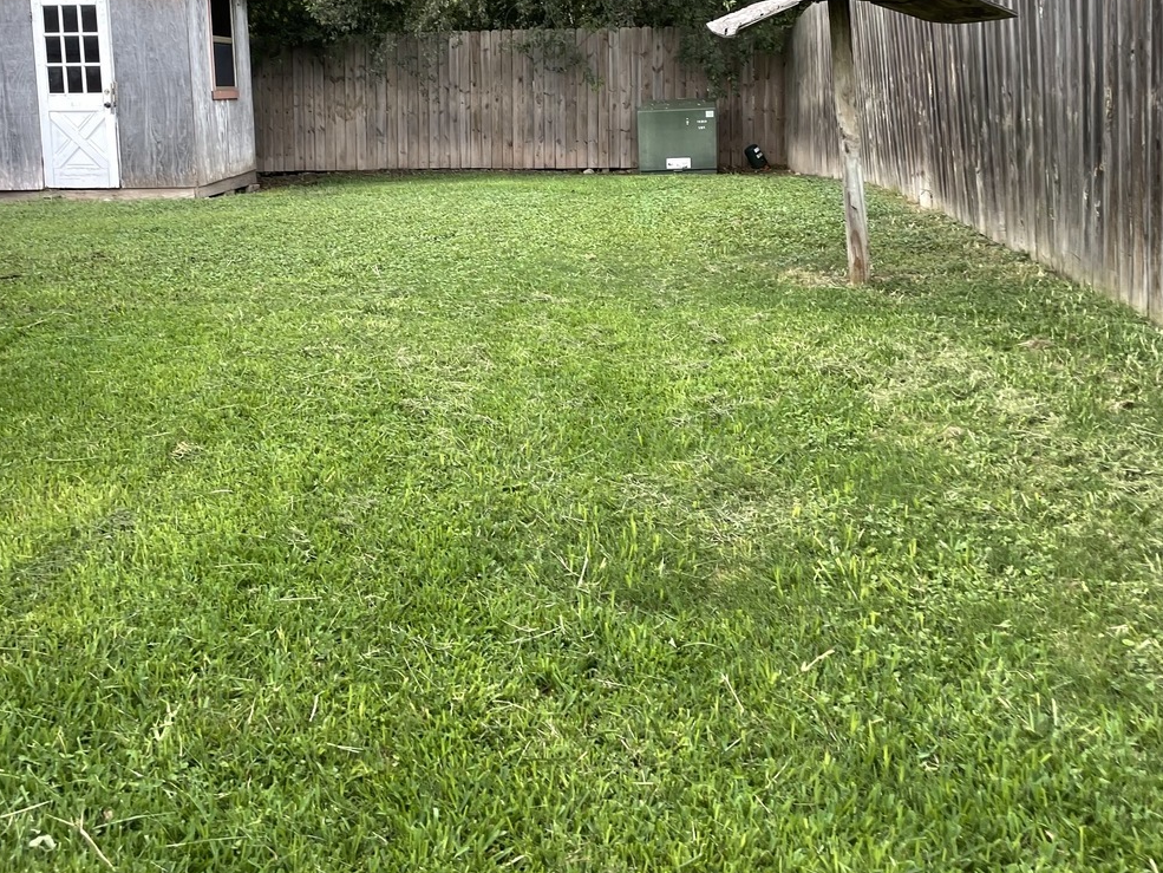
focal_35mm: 38
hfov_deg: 48.7
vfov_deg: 37.1
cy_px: 261
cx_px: 477
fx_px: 1277
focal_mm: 4.2
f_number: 1.6
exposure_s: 1/121
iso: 50
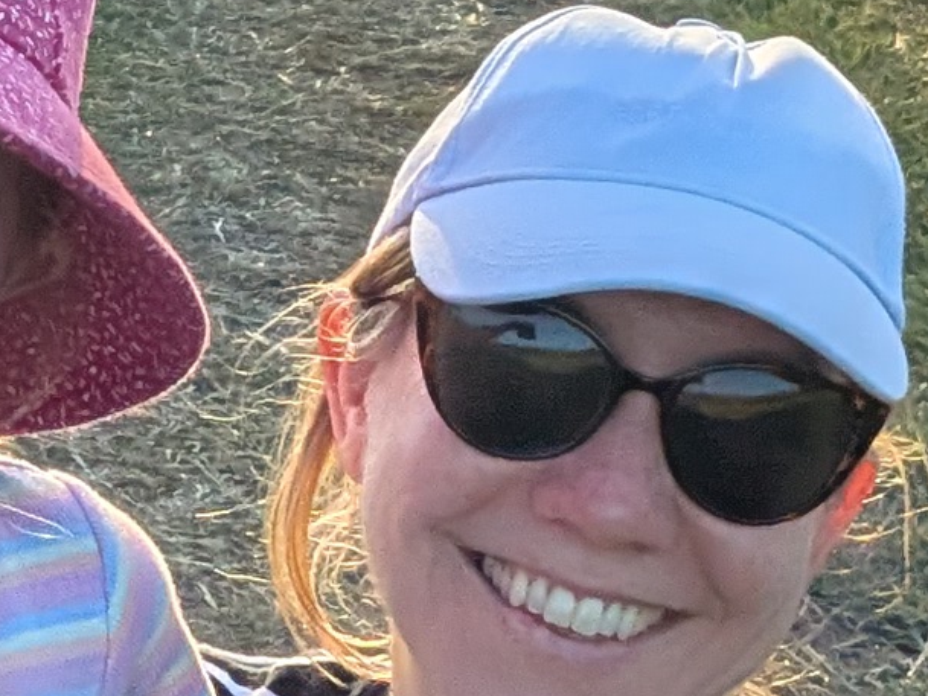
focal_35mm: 139
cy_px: -480
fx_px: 3727
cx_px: -229
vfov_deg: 10.2
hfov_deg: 13.7
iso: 39
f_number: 2.2
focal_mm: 2.74
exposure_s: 1/978
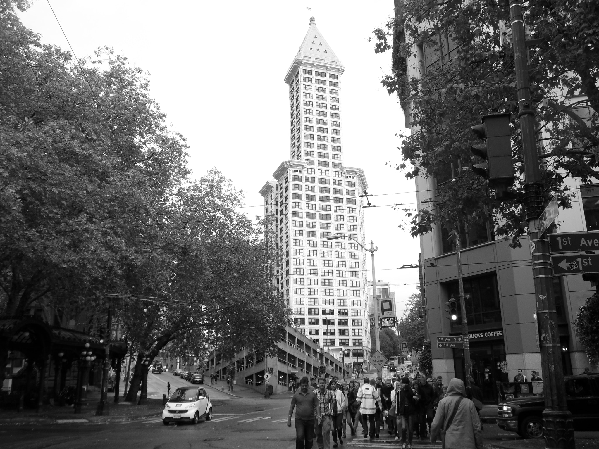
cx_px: 300
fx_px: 554
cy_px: 224
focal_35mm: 32
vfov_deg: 44.2
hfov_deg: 56.8
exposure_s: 1/30
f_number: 8.2
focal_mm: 5.6
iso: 80
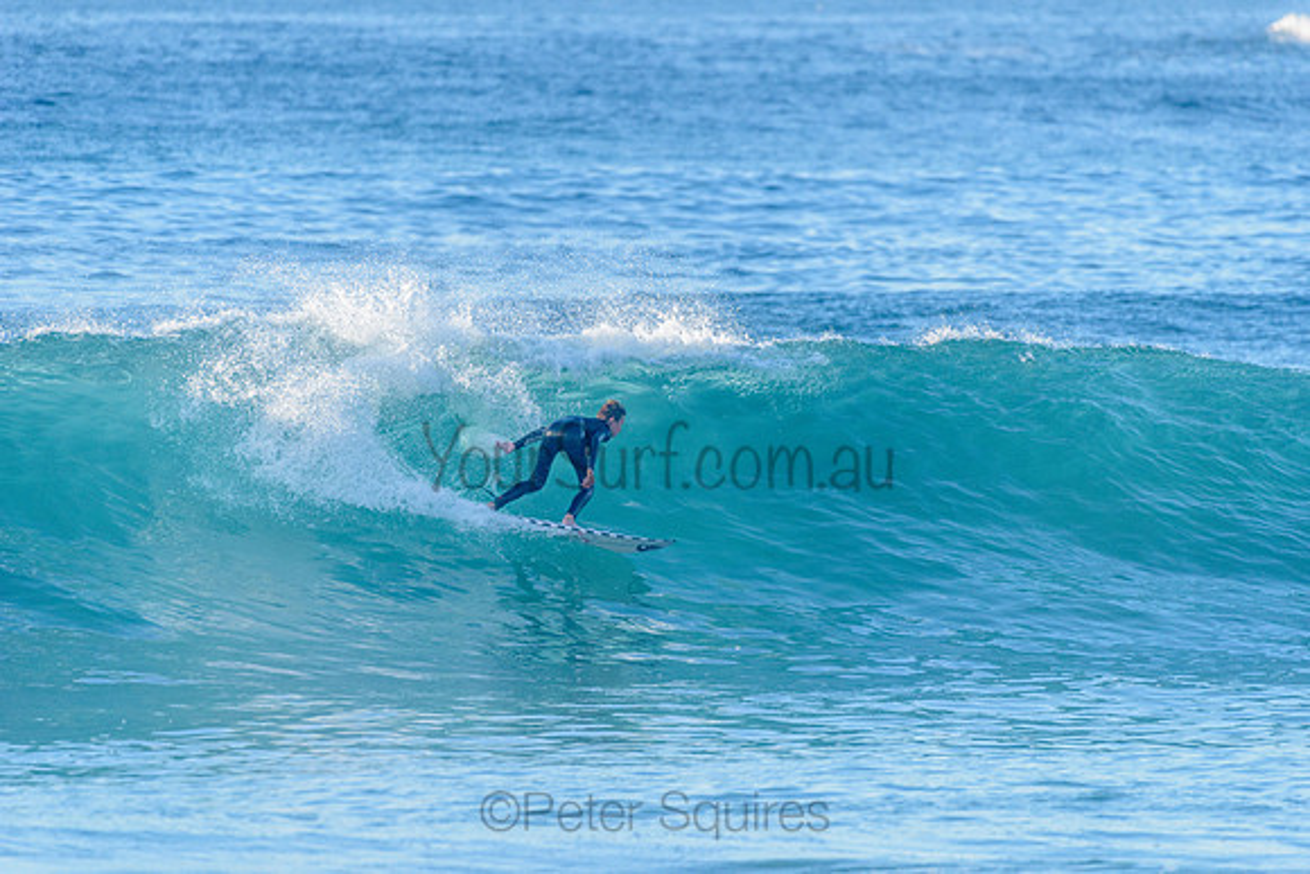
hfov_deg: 4.1
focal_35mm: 500
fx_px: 18198
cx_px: 655
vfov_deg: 2.8
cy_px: 437
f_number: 5.6
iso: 640
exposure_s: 1/2000
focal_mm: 500
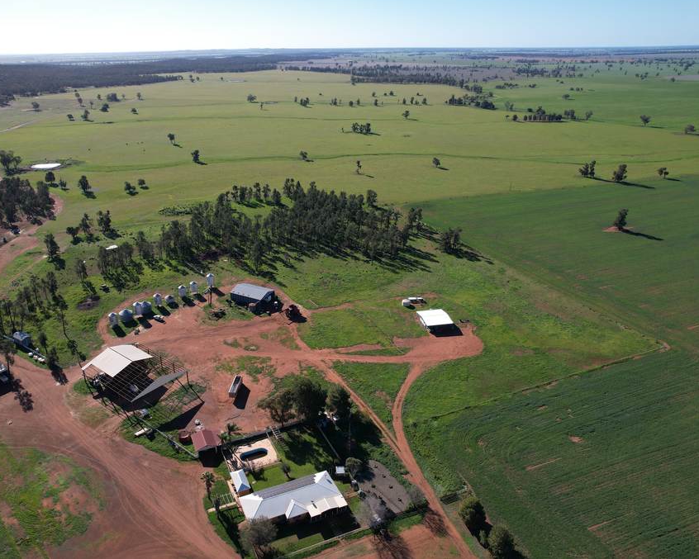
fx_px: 517
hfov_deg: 67.9
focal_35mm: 25
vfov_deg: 56.8
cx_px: 311
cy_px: 278
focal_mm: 8.38
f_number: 2.8
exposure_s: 1/1500
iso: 100
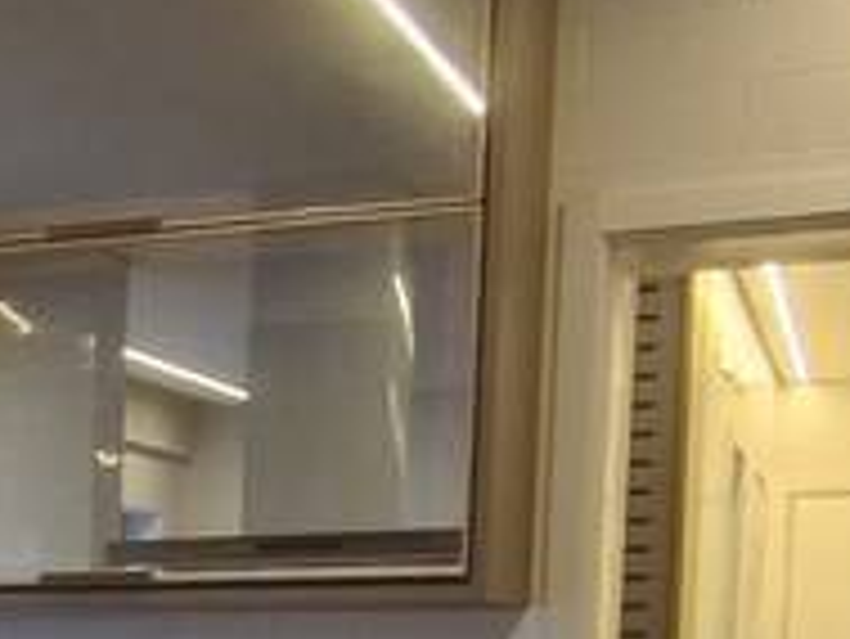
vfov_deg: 14.0
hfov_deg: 17.0
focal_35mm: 99
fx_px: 2433
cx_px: -594
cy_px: 963
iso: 160
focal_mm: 1.74
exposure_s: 1/60
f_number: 2.2
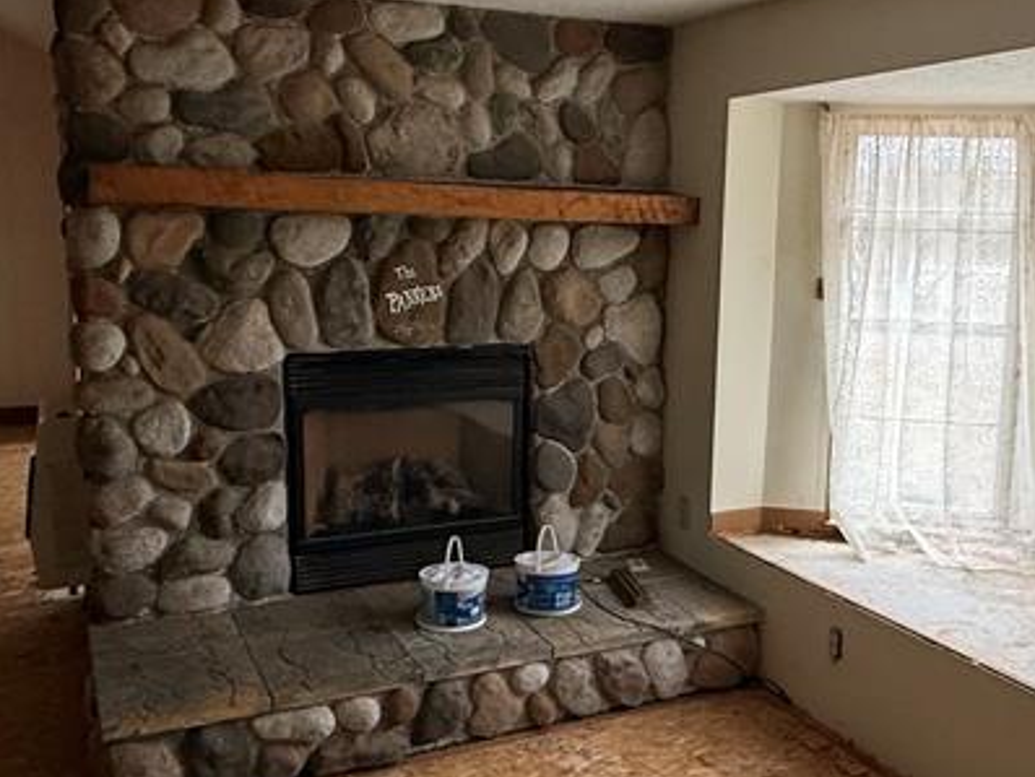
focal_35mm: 36
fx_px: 1077
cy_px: 385
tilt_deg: -7.5
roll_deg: -0.8
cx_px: 622
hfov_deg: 51.0
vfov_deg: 39.7
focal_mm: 2.22
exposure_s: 1/60
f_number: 2.2
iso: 200
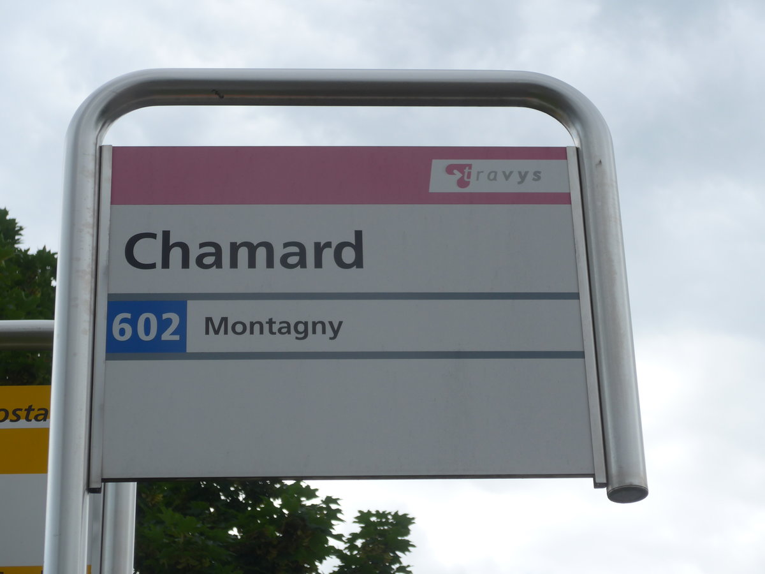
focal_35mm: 103
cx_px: 382
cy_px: 287
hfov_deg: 19.1
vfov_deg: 14.4
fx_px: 2276
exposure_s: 1/500
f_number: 4.8
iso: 80
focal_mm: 20.4
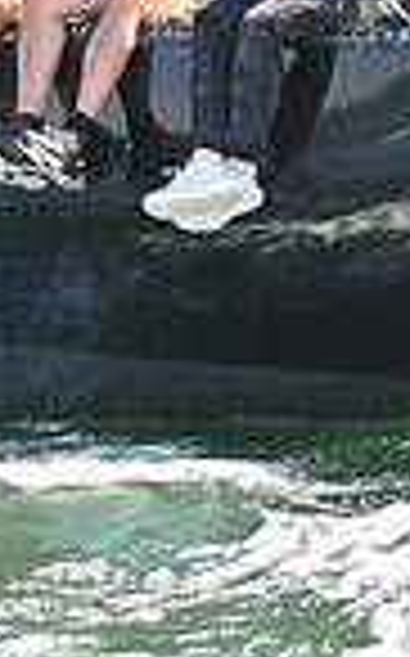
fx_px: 5087
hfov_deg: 4.6
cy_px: -137
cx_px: 324
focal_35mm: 284
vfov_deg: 7.3
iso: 250
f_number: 3.5
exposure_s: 1/1250
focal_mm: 70
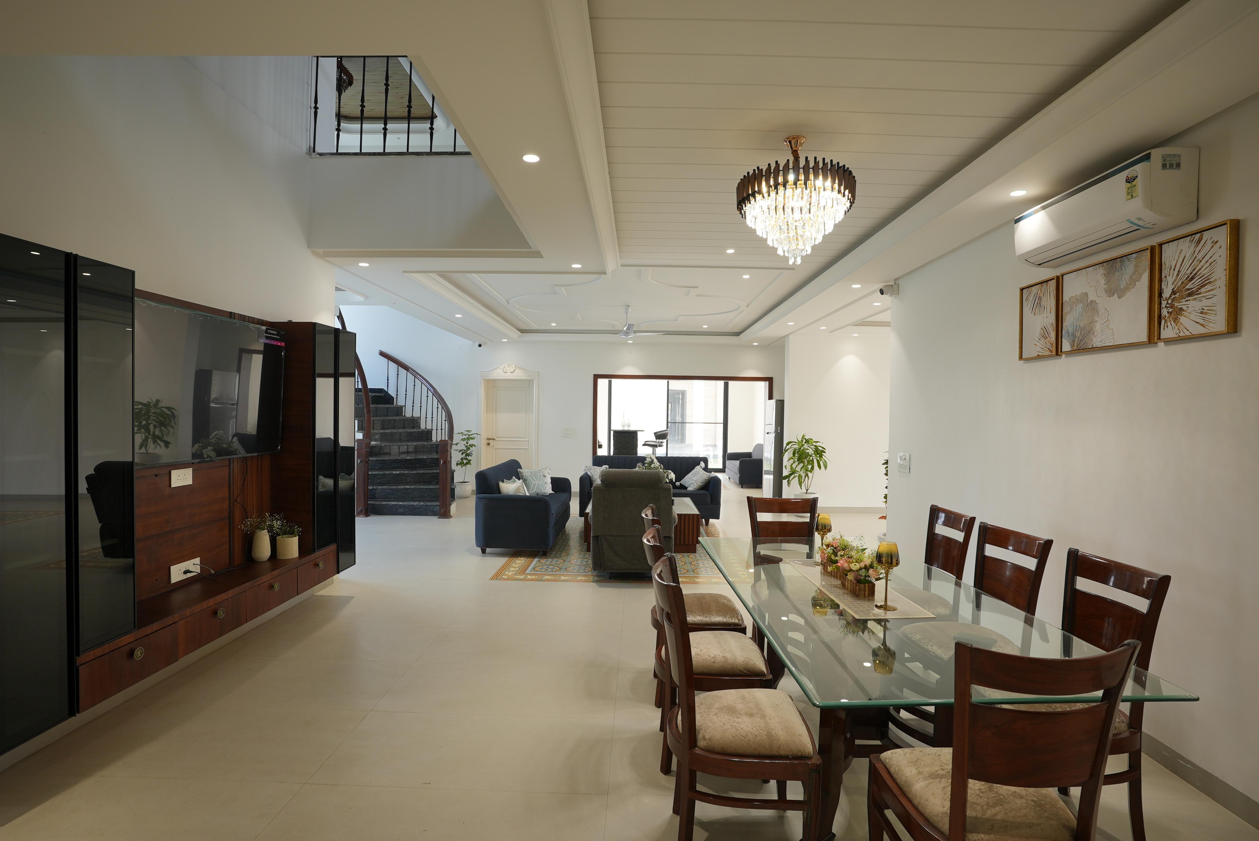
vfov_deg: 70.5
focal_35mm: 17
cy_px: 420
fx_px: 595
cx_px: 630
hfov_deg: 93.2
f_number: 7.1
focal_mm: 17
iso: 200
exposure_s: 1/20
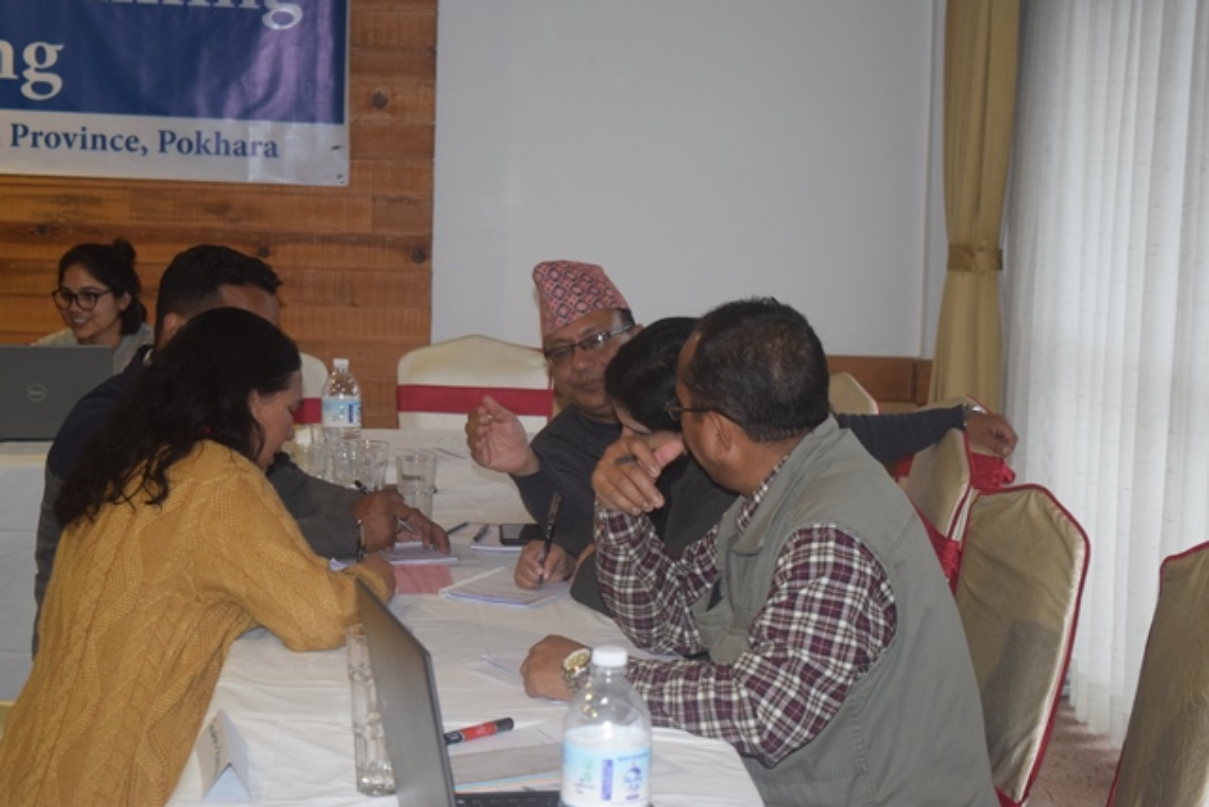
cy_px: 404
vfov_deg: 19.7
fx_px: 2318
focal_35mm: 69
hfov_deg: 29.2
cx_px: 604
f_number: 5
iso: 1100
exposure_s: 1/60
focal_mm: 46
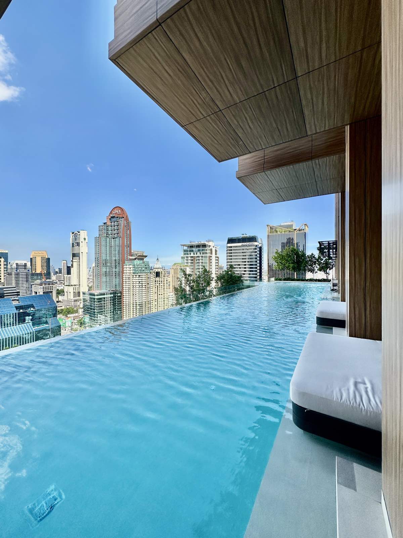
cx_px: 202
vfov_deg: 102.1
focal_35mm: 14
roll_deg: +0.0
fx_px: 217
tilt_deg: +0.1
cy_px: 269
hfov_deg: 85.7
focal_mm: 2.22
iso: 50
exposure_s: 1/1855
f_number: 2.2
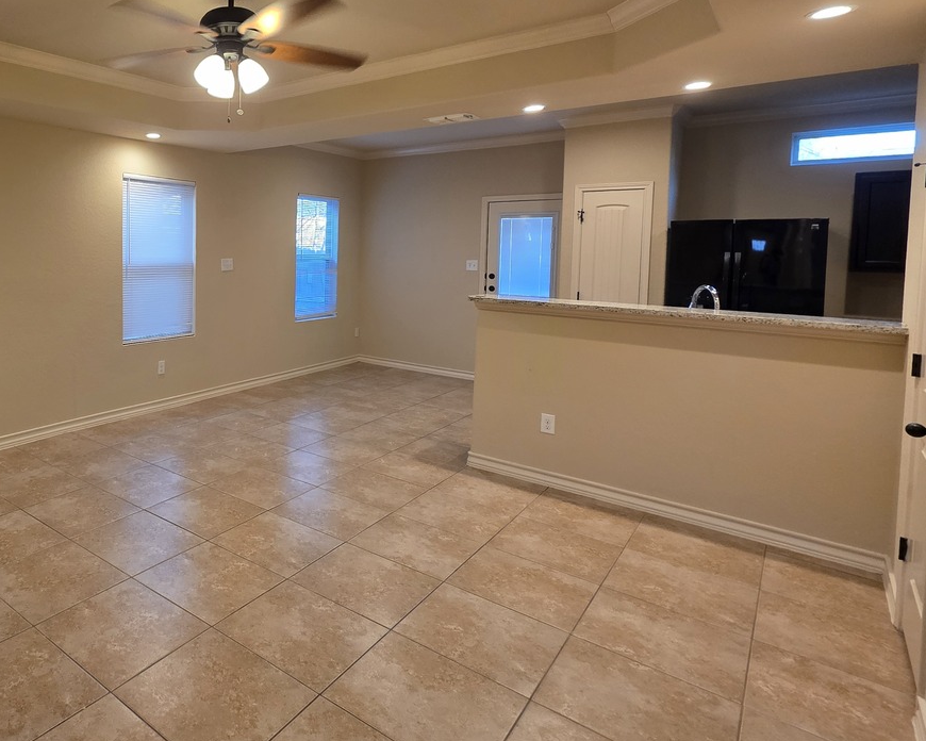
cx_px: 184
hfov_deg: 69.9
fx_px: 576
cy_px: 281
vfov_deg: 64.6
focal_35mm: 21
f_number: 1.9
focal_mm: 2.2
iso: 200
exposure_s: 1/60
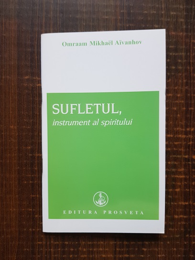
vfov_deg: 67.3
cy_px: 130
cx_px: 98
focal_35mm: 26
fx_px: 195
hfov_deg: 53.1
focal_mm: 4.3
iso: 200
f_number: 1.7
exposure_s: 1/21
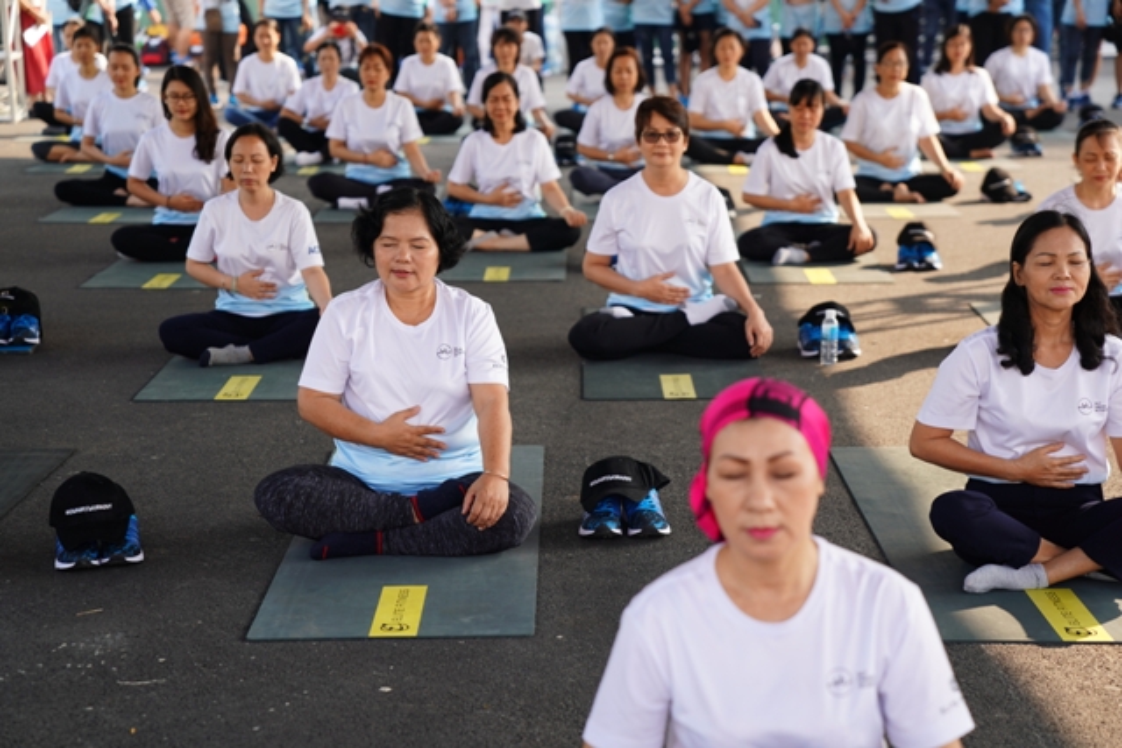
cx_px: 561
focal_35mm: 70
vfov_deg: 19.5
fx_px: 2182
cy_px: 374
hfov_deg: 28.8
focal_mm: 70
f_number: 2.8
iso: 100
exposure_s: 1/320
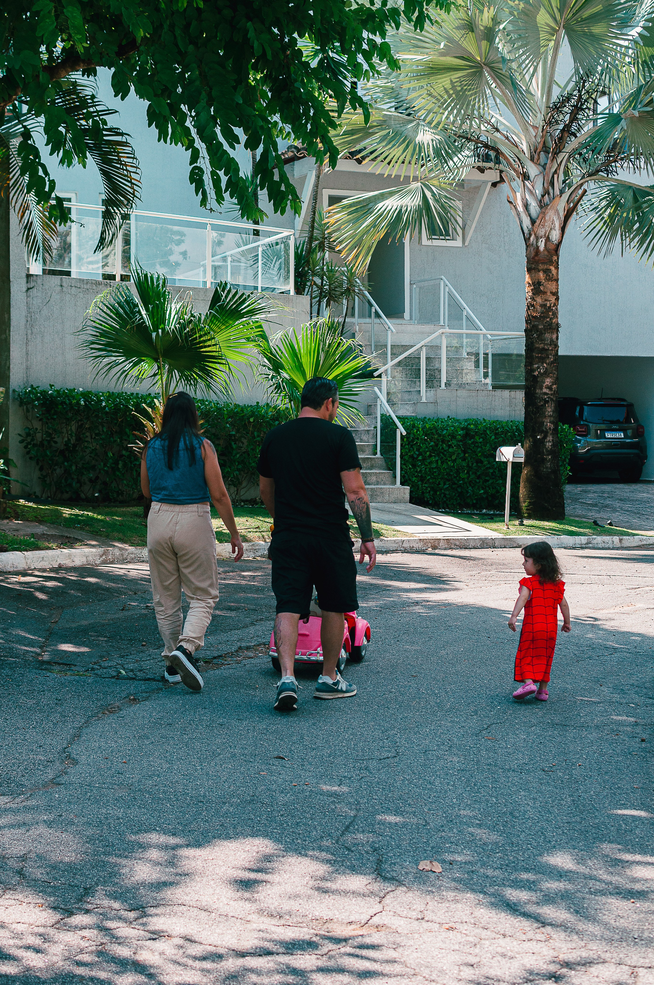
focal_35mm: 52
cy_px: 492
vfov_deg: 37.9
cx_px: 327
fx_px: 1434
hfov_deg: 25.7
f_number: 4.5
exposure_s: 1/1250
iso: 320
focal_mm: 35
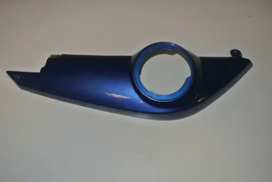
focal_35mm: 39
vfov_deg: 34.3
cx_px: 136
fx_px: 295
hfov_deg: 49.5
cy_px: 91
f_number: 4
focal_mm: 14.5
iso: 200
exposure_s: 1/60
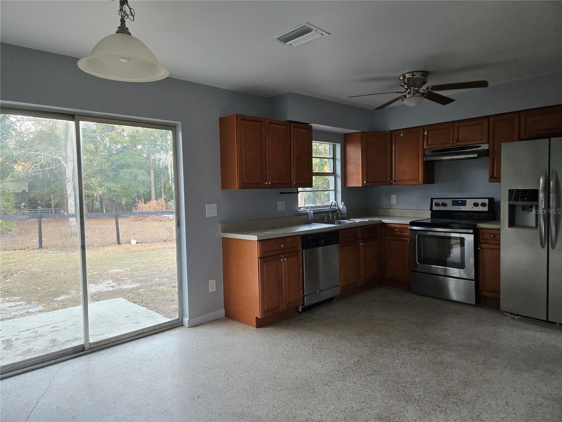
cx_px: 281
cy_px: 211
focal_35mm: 23
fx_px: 373
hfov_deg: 73.9
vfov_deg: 58.9
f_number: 1.8
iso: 400
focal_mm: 5.4
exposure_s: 1/120
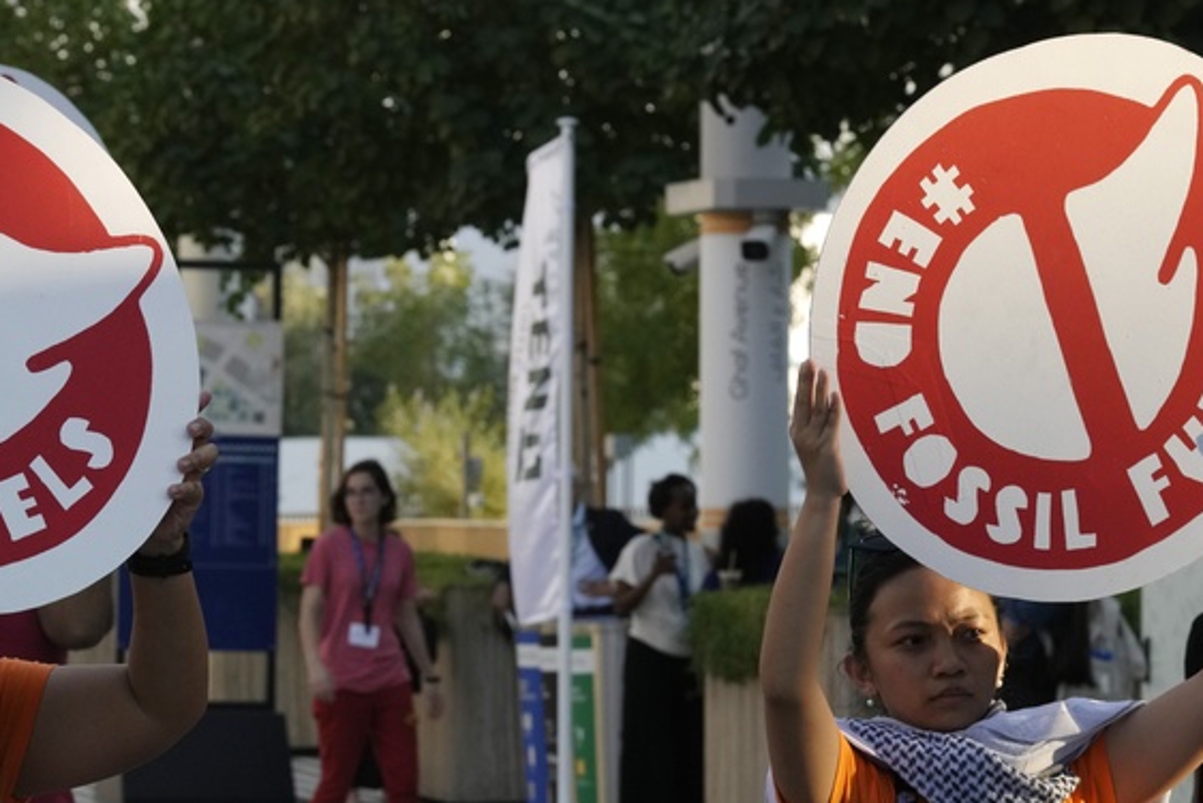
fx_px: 5181
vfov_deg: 8.8
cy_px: 710
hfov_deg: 13.2
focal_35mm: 155
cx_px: 317
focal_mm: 85
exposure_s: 1/1600
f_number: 7.1
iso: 1250
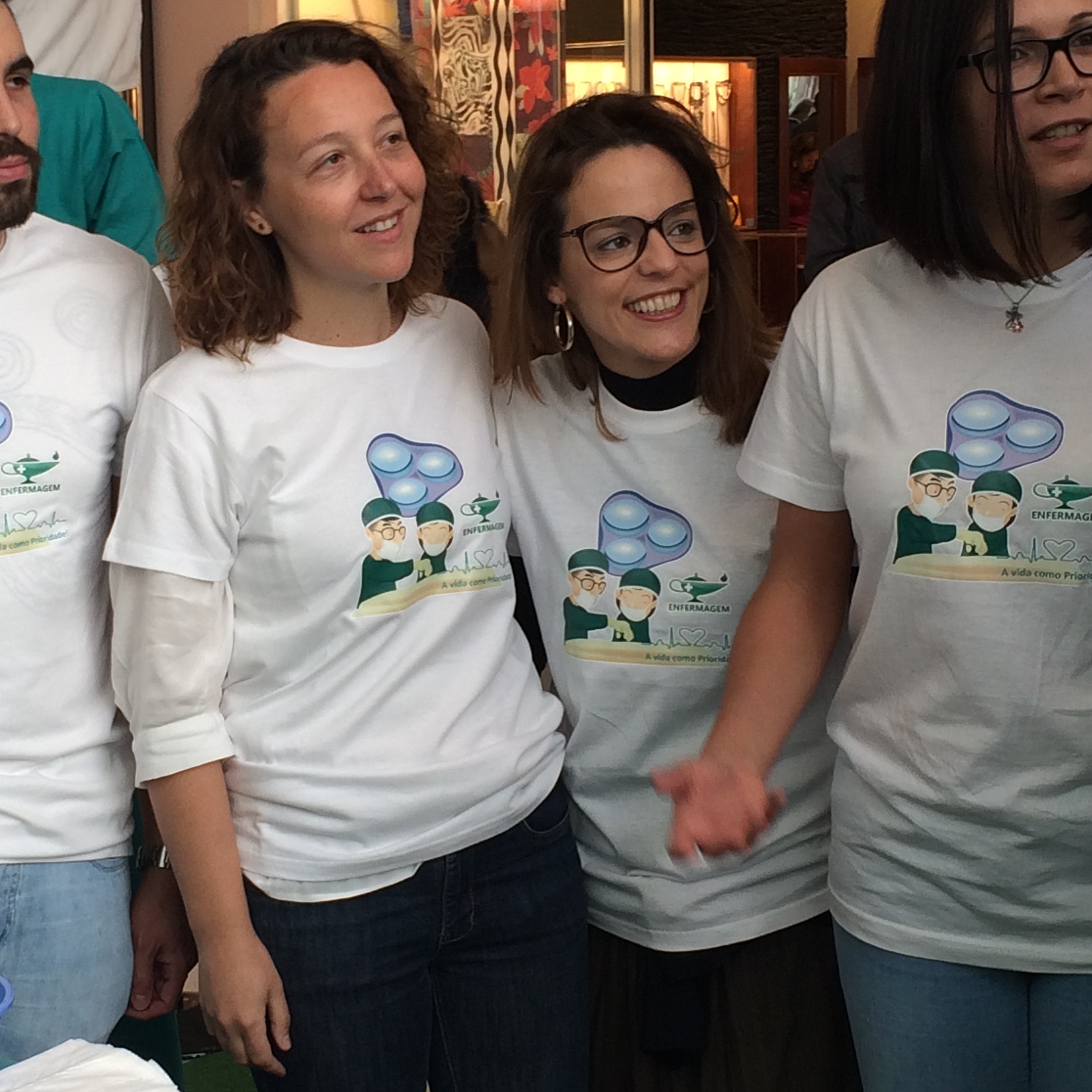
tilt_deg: -9.1
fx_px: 2677
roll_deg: +1.1
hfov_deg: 23.0
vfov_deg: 23.1
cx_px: 475
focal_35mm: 75
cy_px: 541
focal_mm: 4.15
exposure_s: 1/50
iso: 40
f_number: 2.2
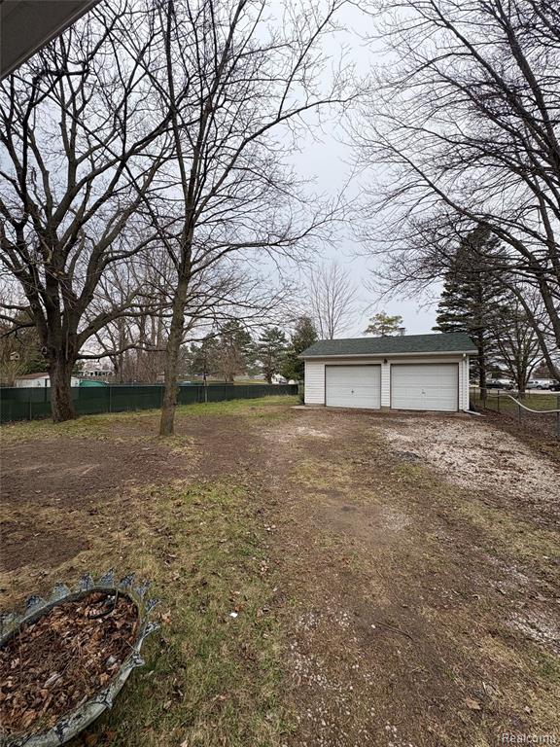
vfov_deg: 102.1
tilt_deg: +2.2
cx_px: 280
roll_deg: -0.9
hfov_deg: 85.7
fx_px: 302
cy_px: 374
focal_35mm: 14
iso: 40
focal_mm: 2.22
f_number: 2.2
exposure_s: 1/720
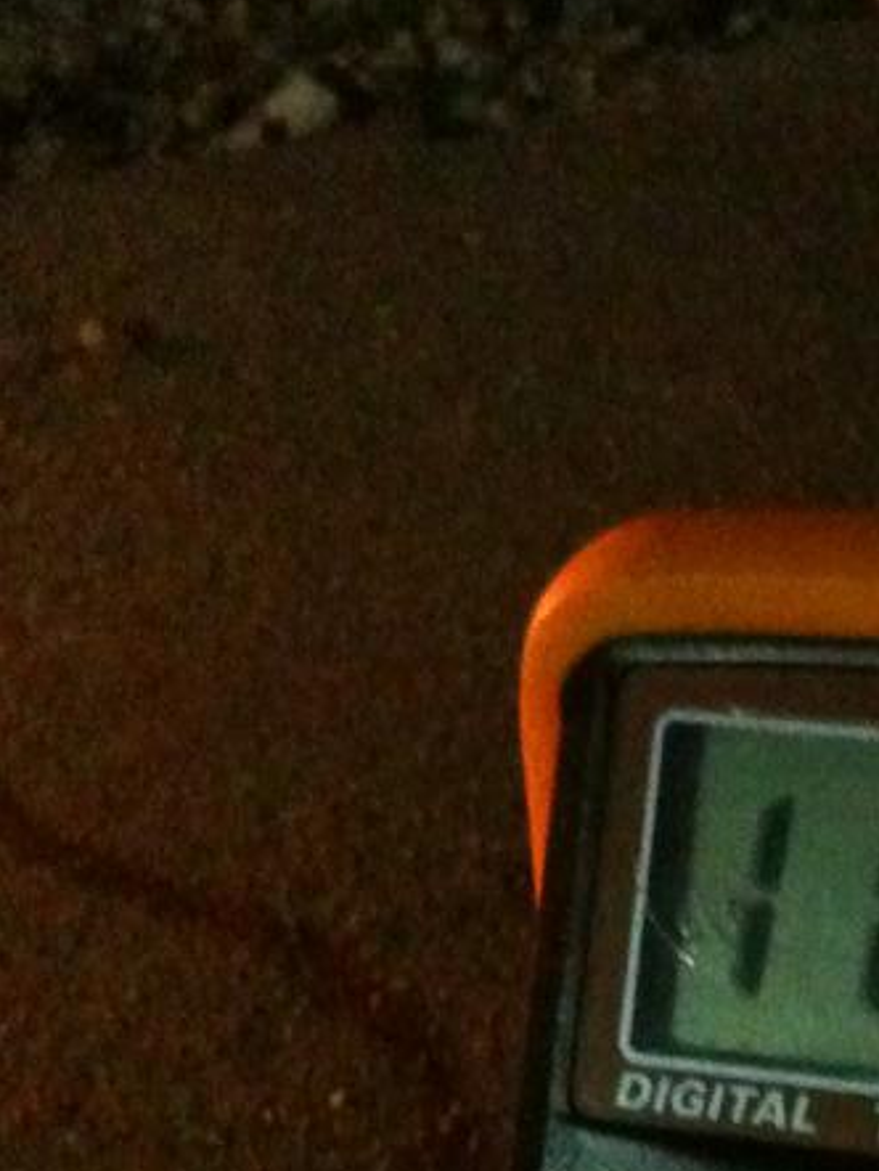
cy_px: 975
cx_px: 927
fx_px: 2740
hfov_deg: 17.7
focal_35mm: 81
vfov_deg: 23.7
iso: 1000
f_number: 2.8
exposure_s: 1/10
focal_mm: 3.85
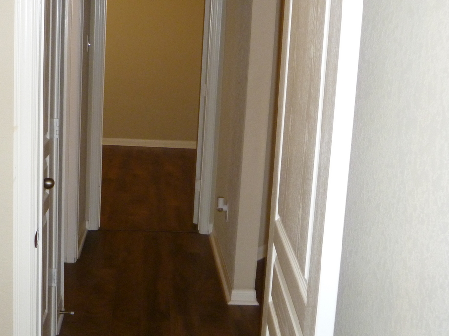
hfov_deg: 40.1
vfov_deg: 30.7
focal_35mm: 47
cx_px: 164
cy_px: 117
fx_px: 610
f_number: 3.4
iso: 250
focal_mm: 5.4
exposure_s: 1/30
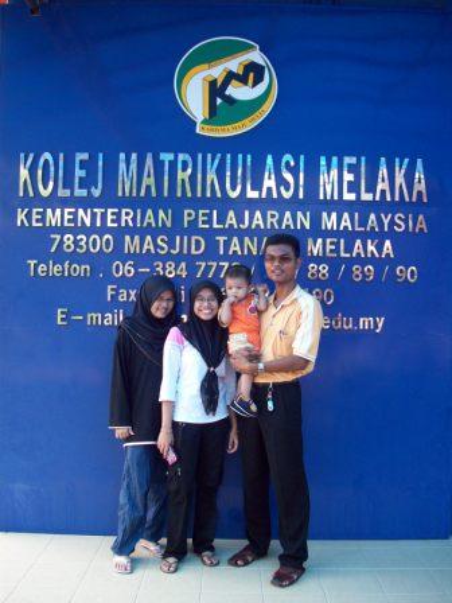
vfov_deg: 50.1
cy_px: 302
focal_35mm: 37
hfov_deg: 38.7
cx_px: 226
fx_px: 644
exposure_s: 1/101
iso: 80
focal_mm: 6.2
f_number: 2.8
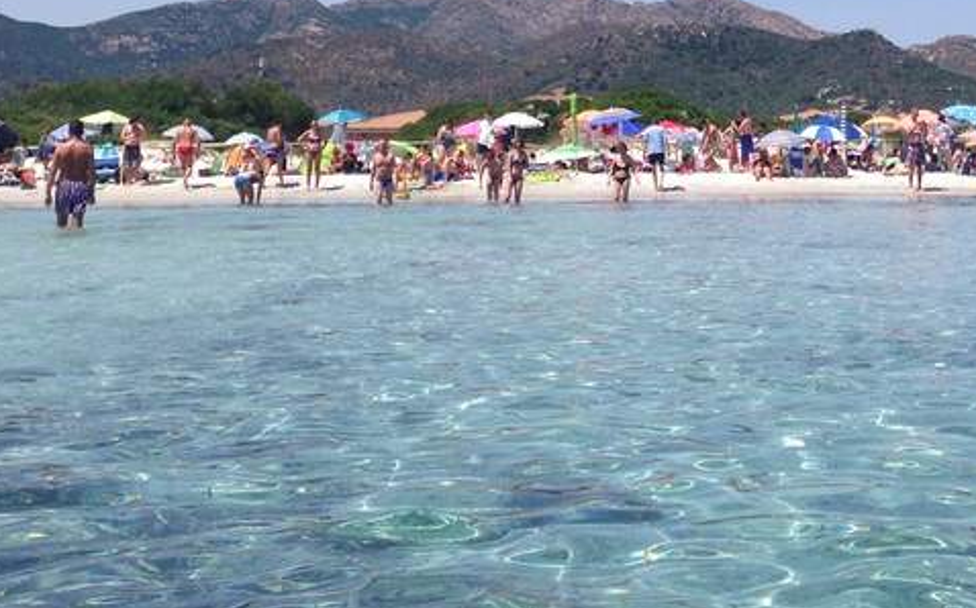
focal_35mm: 75
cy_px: -63
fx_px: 1994
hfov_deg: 27.4
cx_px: 608
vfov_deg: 16.8
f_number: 2.4
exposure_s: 1/2262
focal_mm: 4.12
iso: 50
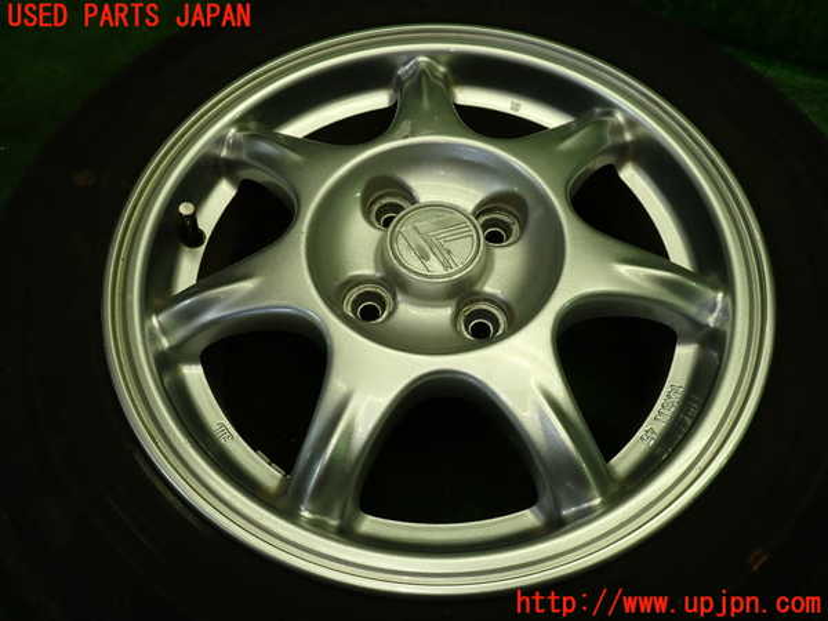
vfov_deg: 54.9
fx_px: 598
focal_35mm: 25
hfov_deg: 69.4
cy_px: 310
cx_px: 414
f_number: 2.8
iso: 100
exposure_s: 1/80
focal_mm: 4.5
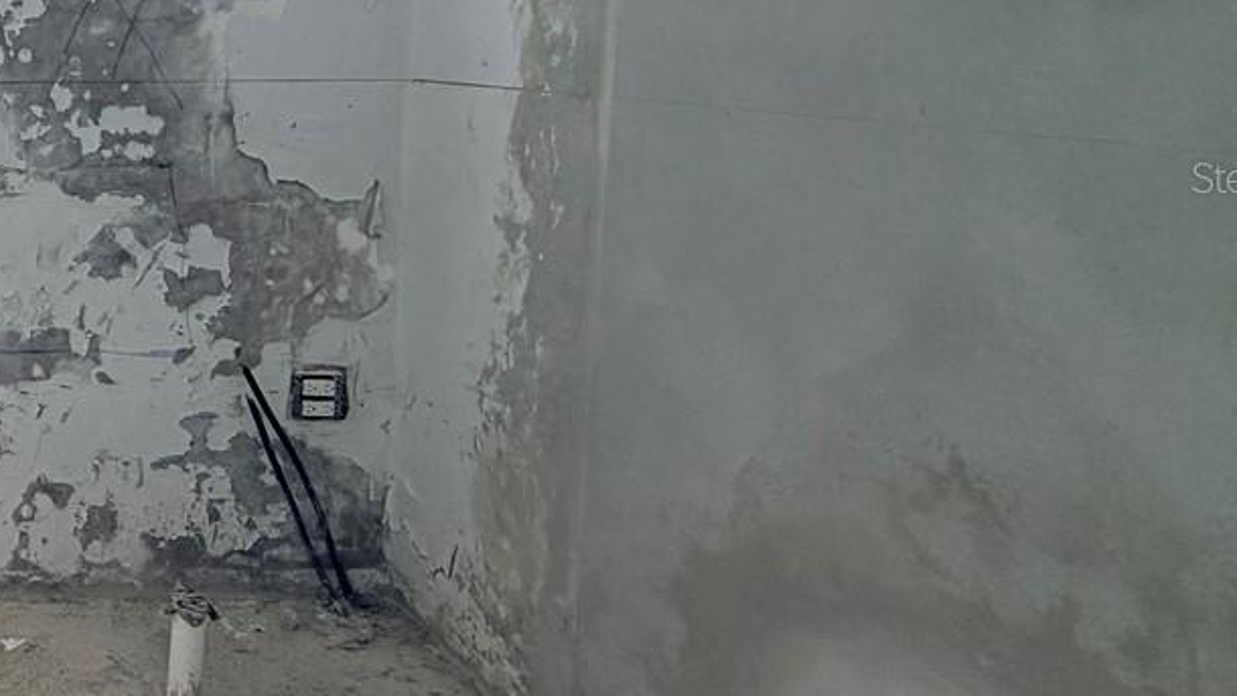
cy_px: 177
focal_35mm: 40
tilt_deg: -7.1
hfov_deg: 38.0
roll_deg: +0.5
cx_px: -239
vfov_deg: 29.2
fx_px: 1312
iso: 125
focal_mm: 2.22
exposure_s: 1/121
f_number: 2.2
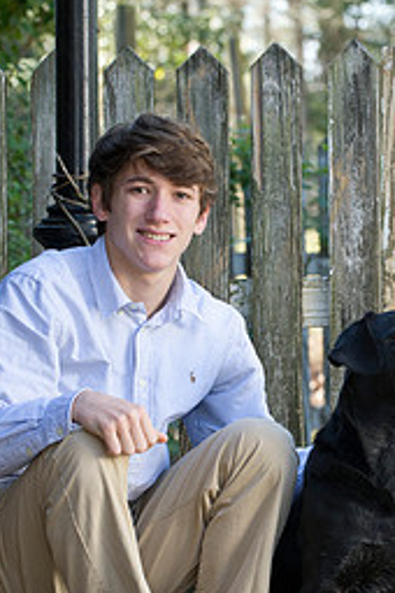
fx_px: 3045
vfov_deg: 11.1
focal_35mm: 185
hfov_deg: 7.4
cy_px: 398
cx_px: 240
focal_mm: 105
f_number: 5
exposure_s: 1/125
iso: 400
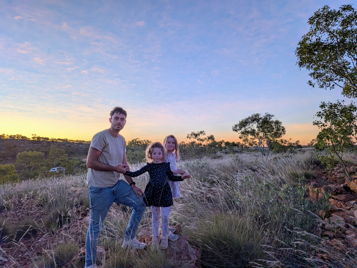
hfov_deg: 71.6
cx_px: 178
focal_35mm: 24
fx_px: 248
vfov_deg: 56.8
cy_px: 134
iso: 34
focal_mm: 4.53
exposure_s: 1/100
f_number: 1.7
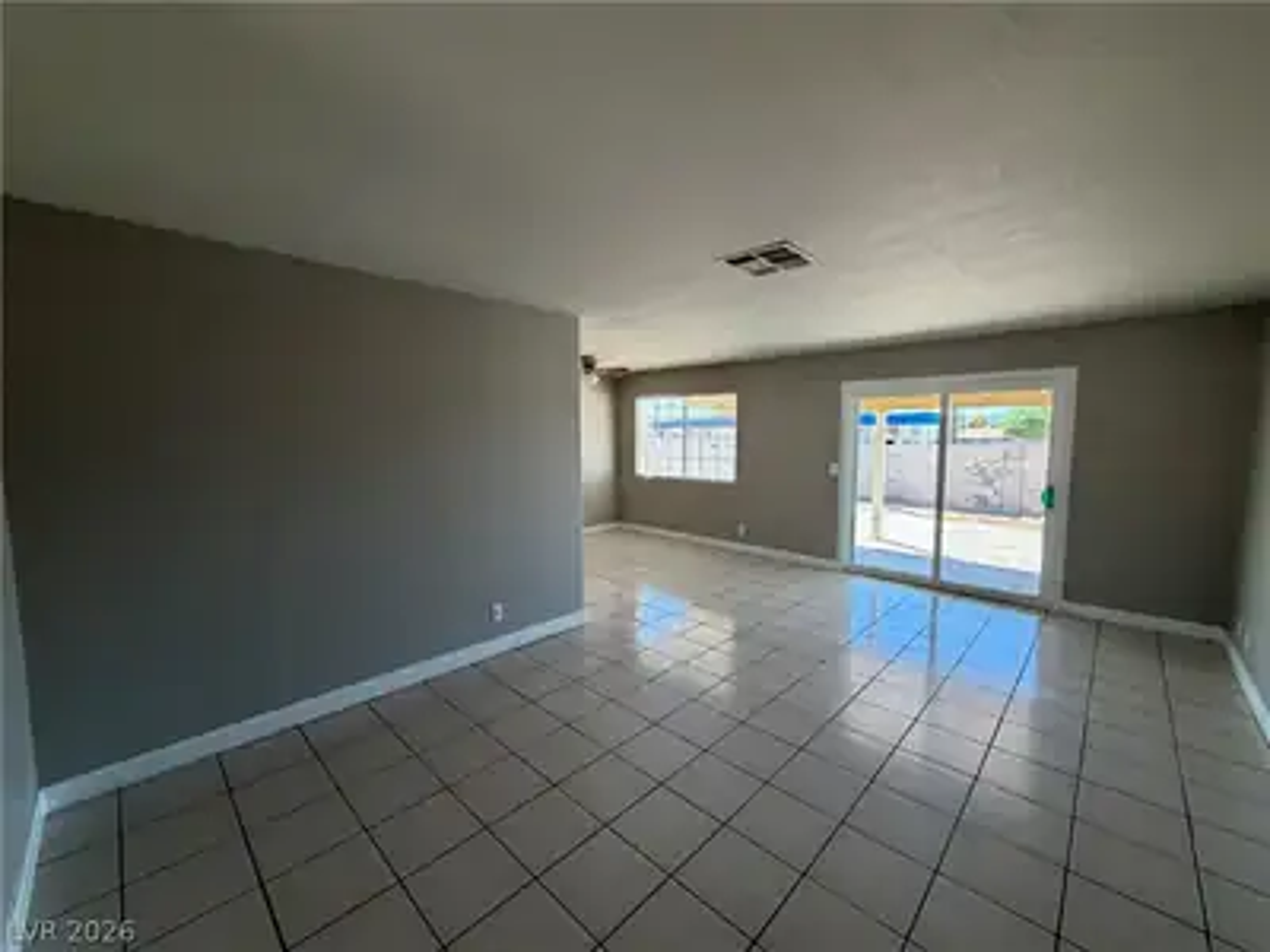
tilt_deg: -4.2
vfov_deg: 85.7
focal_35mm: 14
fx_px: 514
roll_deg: +0.2
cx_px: 635
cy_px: 476
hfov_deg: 102.1
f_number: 2.2
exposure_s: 1/121
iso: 200
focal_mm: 2.22
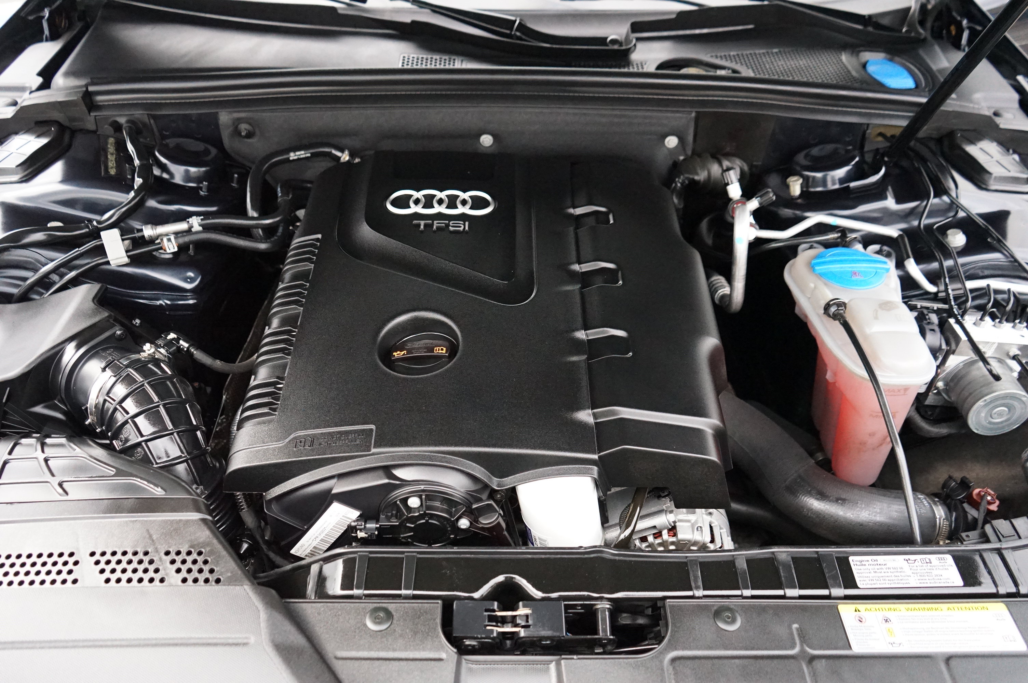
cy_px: 342
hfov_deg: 65.5
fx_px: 799
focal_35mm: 28
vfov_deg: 46.3
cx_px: 514
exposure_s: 1/2000
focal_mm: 28
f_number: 4.5
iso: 6400
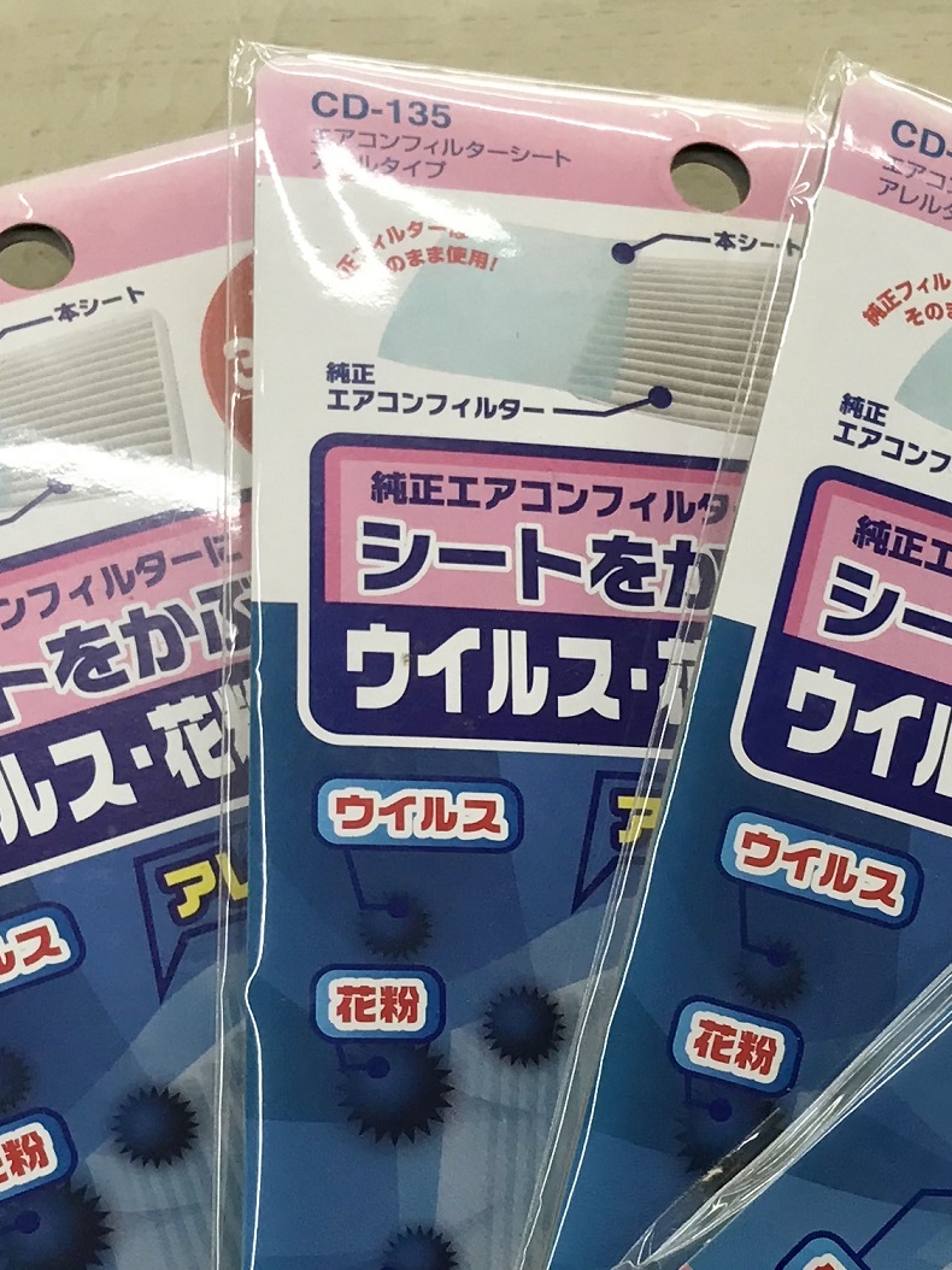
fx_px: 2751
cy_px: 945
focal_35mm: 75
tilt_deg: -75.5
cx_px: 689
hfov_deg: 19.5
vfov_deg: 25.7
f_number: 1.8
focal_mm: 3.99
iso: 25
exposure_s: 1/40
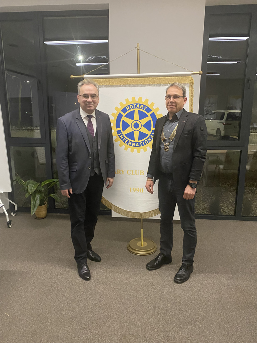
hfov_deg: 53.1
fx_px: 257
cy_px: 172
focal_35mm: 26
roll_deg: -0.2
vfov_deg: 67.3
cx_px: 128
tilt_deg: -12.6
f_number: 1.8
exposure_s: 1/50
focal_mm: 4.25
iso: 500
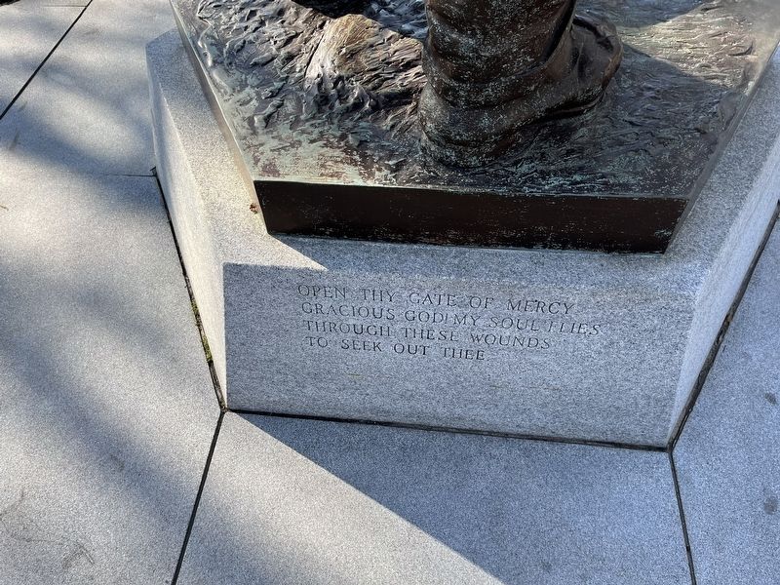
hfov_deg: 67.3
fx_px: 586
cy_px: 292
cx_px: 390
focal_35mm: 26
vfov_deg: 53.1
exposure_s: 1/777
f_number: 1.6
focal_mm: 5.1
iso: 50
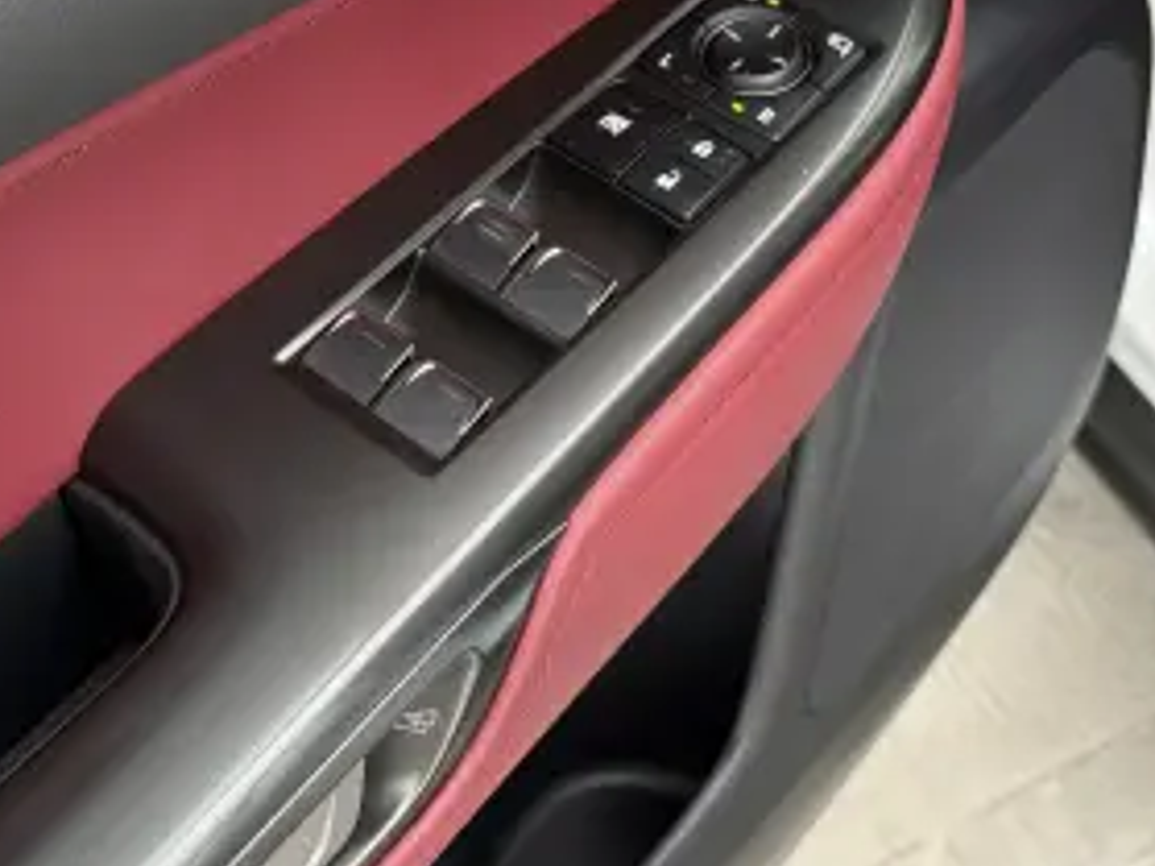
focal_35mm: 62
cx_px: 584
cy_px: 418
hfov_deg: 31.2
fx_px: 2068
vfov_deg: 23.6
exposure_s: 1/75
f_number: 1.78
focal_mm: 6.76
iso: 160
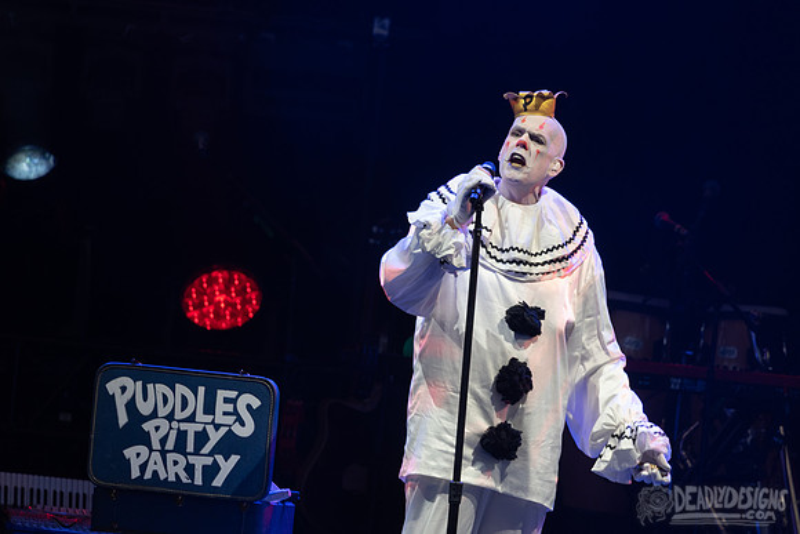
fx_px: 15488
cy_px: 224
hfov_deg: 3.0
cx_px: 443
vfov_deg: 2.0
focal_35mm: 697
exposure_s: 1/250
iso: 640
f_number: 6.3
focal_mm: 600
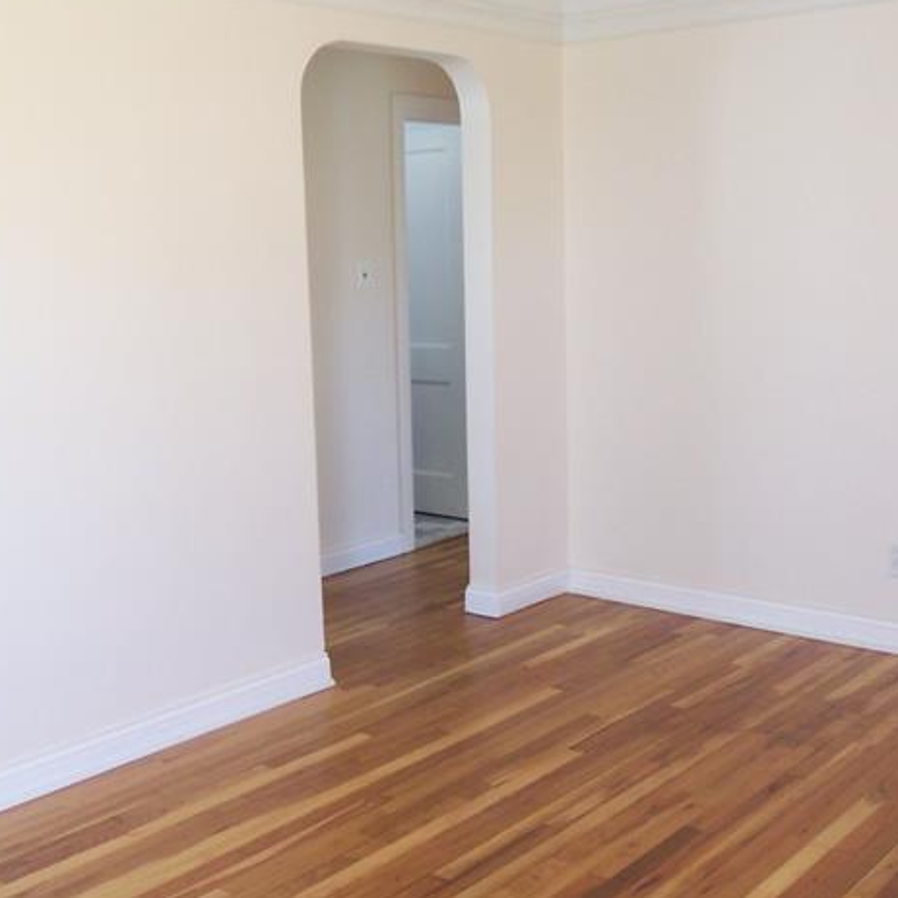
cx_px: 411
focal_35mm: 45
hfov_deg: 37.5
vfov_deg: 37.5
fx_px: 1321
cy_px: 413
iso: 50
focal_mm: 3.8
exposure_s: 1/30
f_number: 2.8
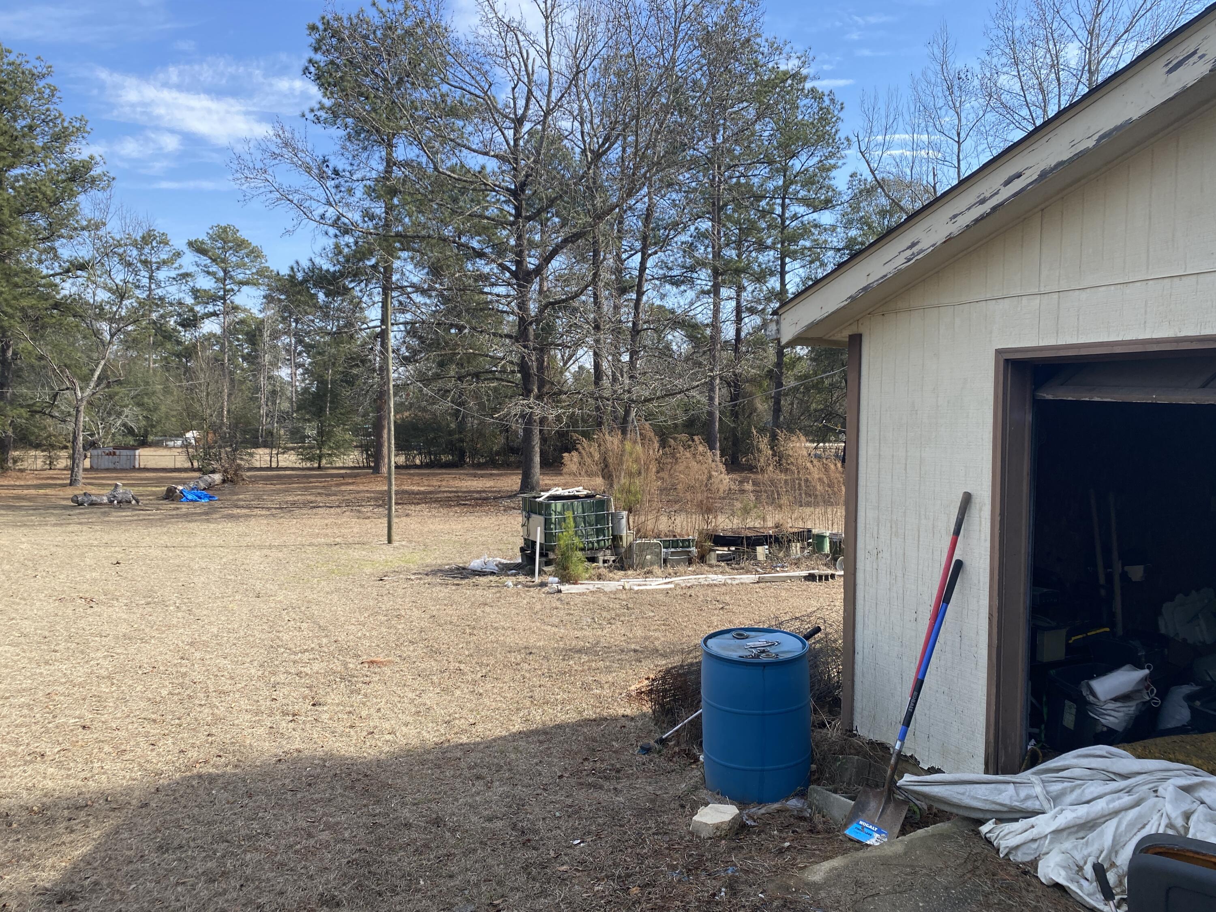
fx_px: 913
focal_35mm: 26
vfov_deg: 53.1
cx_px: 608
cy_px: 456
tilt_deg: -2.0
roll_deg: +0.5
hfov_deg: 67.3
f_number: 1.8
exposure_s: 1/1258
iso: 32
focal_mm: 4.25
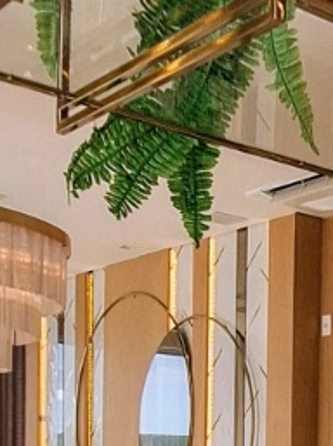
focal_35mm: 76
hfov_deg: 17.9
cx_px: 448
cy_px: 541
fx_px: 977
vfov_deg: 23.4
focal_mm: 1.74
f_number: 2.2
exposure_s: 1/571
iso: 40
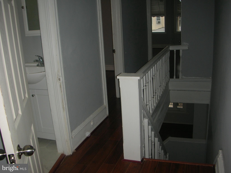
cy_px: 86
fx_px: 234
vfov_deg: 40.7
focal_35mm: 35
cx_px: 116
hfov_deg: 52.6
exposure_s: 1/60.1
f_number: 3
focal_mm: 5.8
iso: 57
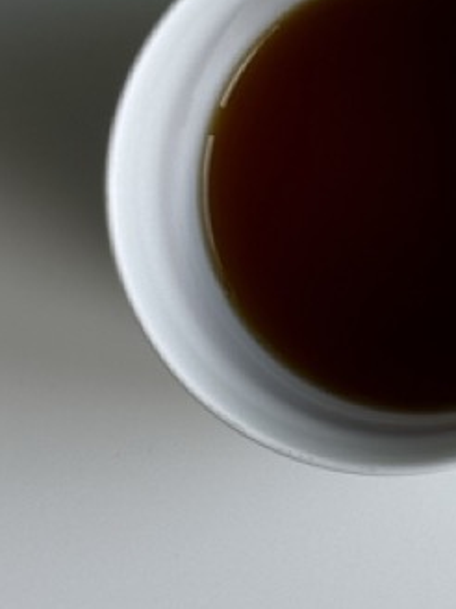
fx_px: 3291
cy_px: 168
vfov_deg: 10.6
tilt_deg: -88.3
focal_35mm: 187
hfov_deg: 7.7
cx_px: 823
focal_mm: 6.76
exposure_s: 1/193
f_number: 1.78
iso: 50
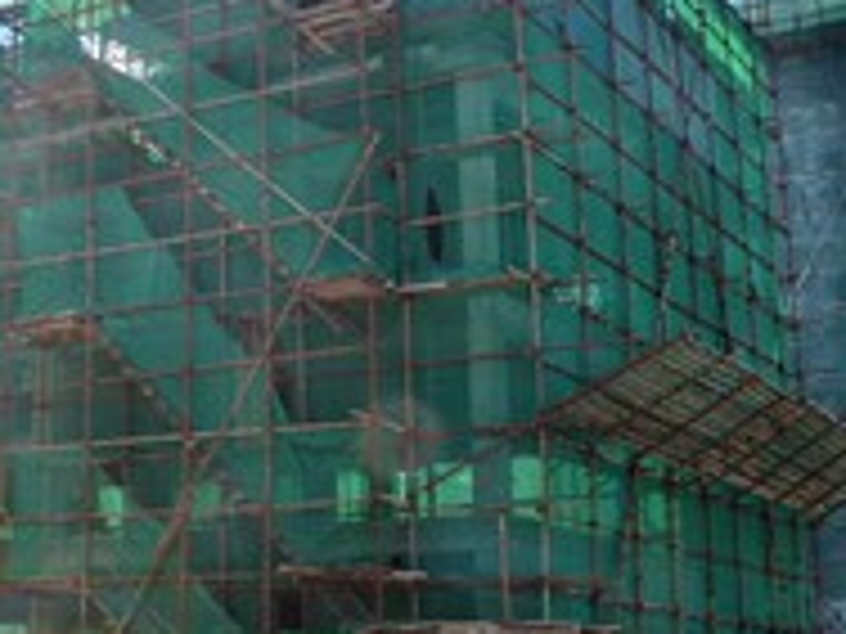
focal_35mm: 69
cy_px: 241
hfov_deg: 26.4
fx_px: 1686
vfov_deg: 21.3
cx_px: -32
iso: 400
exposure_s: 1/500
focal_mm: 18
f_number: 11
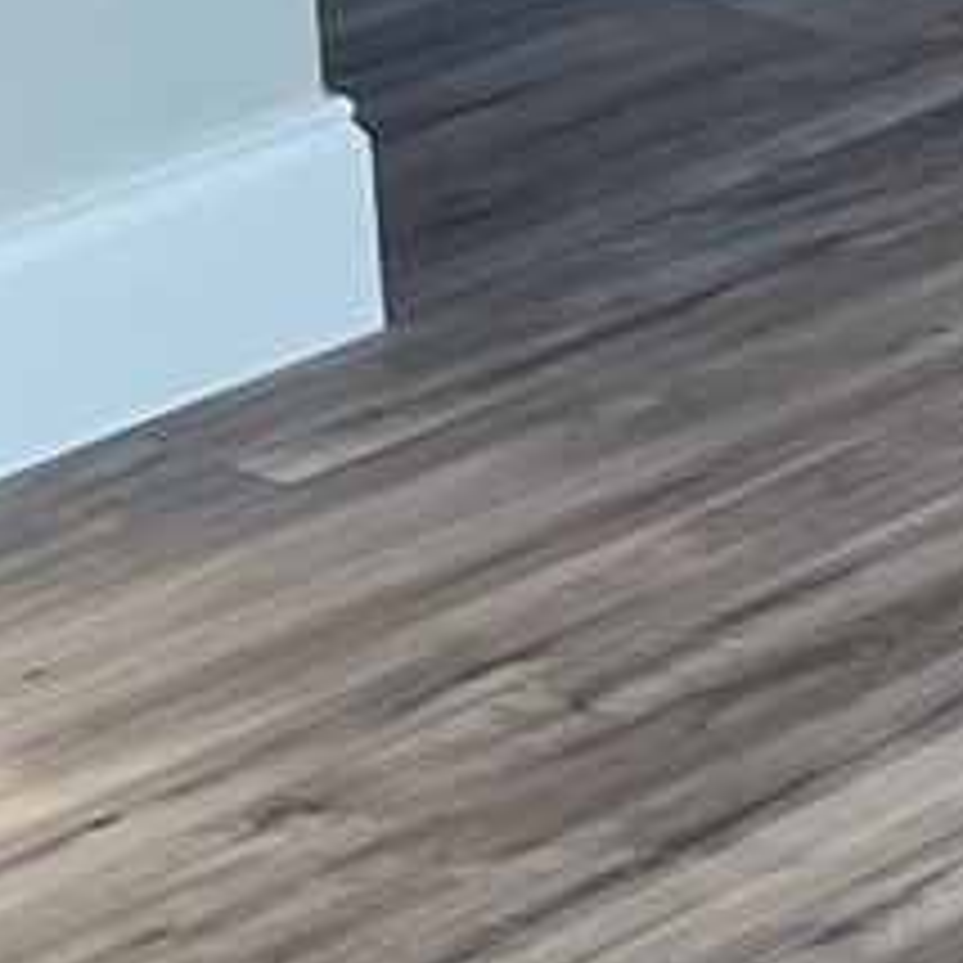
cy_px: -1503
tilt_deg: -7.4
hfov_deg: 7.1
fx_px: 6830
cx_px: 3028
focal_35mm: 217
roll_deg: +1.8
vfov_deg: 7.4
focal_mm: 4.2
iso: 50
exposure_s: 1/120
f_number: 1.6
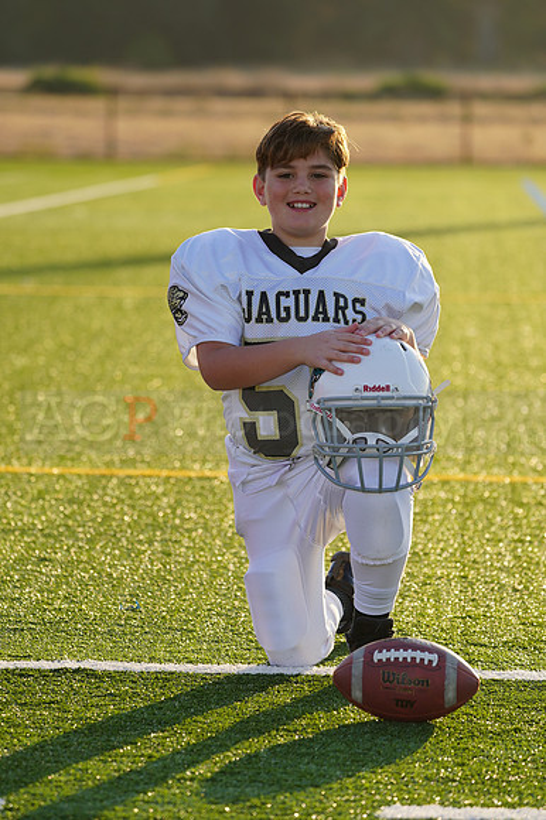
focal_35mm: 203
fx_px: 4623
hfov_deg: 6.8
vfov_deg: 10.1
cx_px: 273
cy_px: 410
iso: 100
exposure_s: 1/250
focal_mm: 203
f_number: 5.6
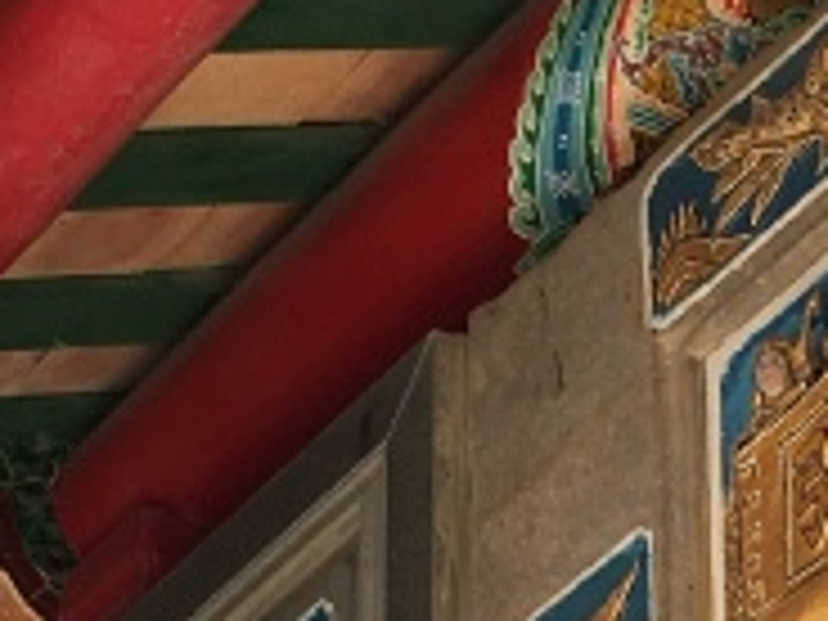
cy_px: 999
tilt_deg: +30.9
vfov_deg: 7.7
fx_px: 4521
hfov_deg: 10.5
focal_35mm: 189
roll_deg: -1.7
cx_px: 554
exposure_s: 1/472
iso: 25
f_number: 2.2
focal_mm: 4.15
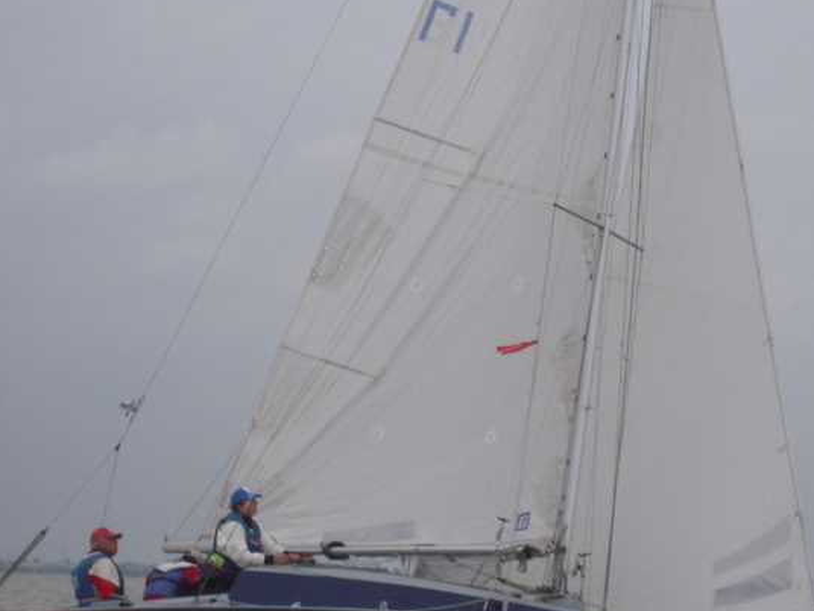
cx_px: 538
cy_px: 223
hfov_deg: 9.5
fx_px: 4915
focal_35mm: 209
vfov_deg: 7.1
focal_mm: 20
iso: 100
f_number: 5.8
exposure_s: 1/250
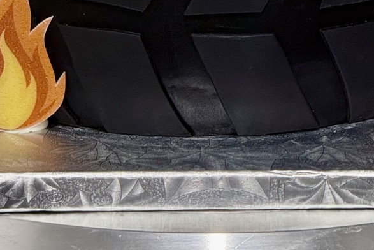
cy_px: -228
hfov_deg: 6.1
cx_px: 250
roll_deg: -0.6
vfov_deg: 4.0
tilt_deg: -11.6
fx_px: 3534
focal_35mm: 340
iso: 250
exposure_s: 1/60
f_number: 2.8
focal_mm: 15.66
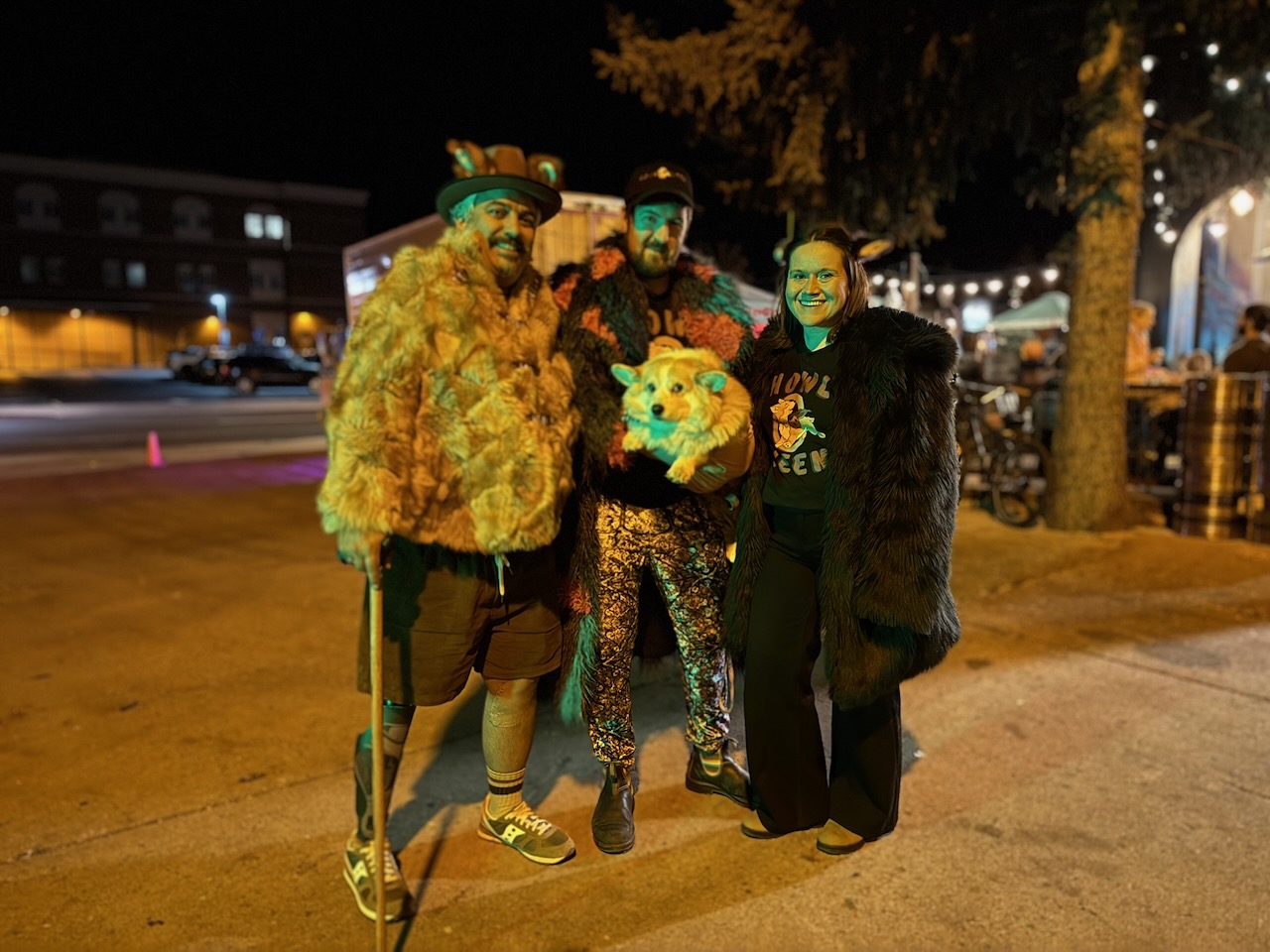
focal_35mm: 24
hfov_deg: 71.6
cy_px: 476
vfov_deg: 56.8
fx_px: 881
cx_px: 635
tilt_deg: -7.9
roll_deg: +0.1
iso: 1600
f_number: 1.78
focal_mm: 6.76
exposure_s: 1/20
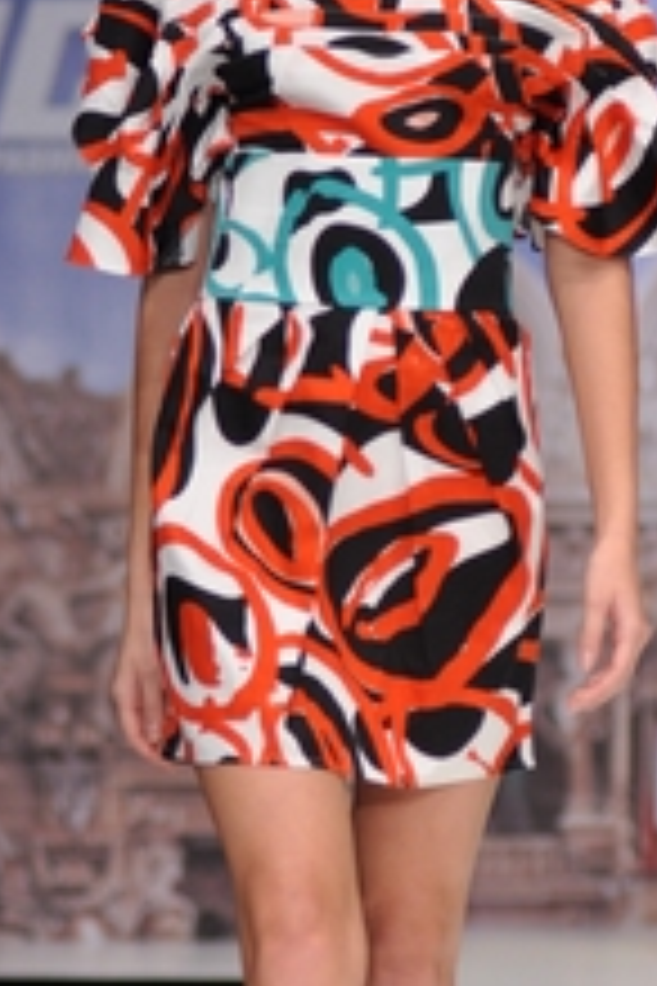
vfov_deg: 6.3
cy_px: 500
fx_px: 8951
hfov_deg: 4.2
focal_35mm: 327
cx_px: 479
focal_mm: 92
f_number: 3.2
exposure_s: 1/250
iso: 640
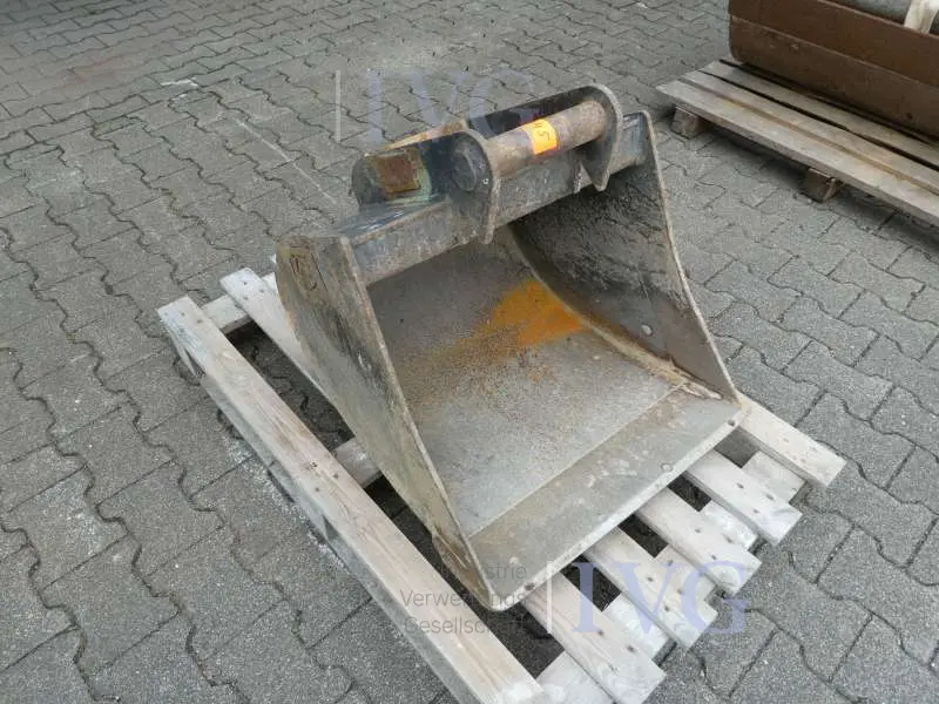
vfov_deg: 56.8
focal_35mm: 24
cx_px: 470
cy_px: 352
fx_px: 651
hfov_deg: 71.6
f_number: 3.3
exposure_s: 1/250
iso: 80
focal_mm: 4.3
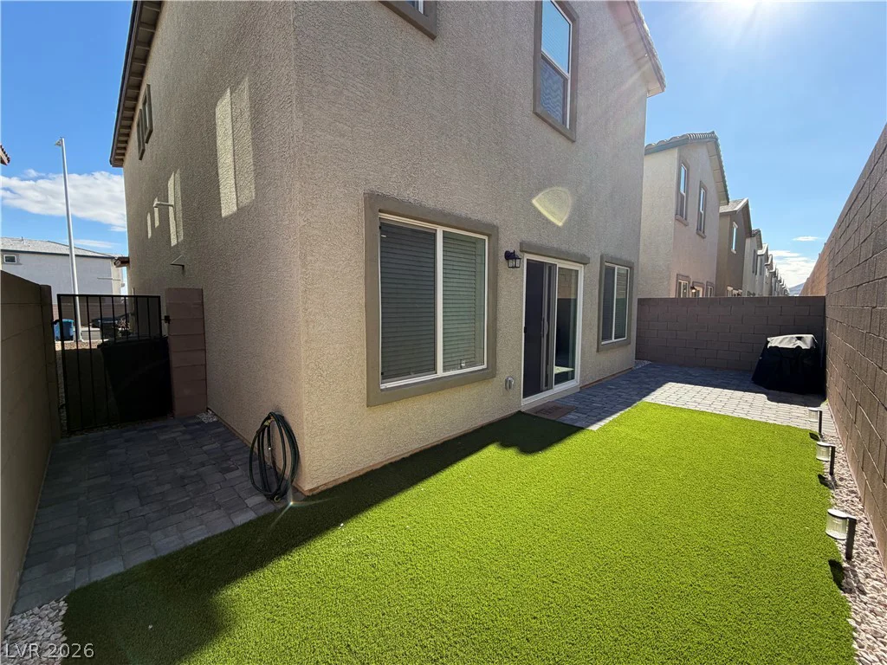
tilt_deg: -3.4
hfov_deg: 102.1
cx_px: 444
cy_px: 332
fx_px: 359
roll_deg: -0.2
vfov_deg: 85.7
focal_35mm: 14
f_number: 2.2
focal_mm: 2.22
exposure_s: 1/502
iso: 40
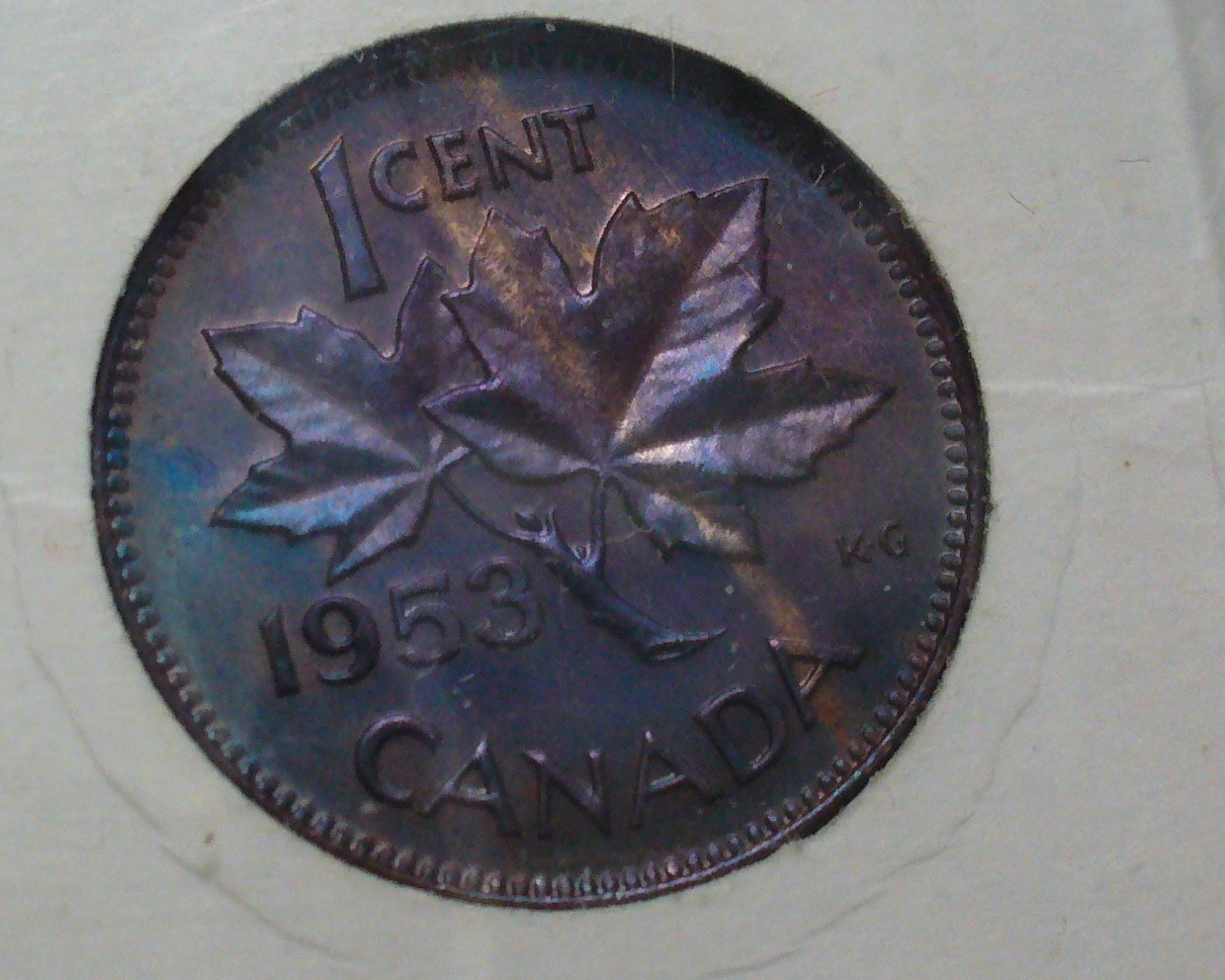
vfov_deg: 38.2
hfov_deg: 46.8
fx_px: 1414
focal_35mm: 39
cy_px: 487
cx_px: 606
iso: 200
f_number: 2.8
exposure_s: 1/30
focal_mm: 6.1
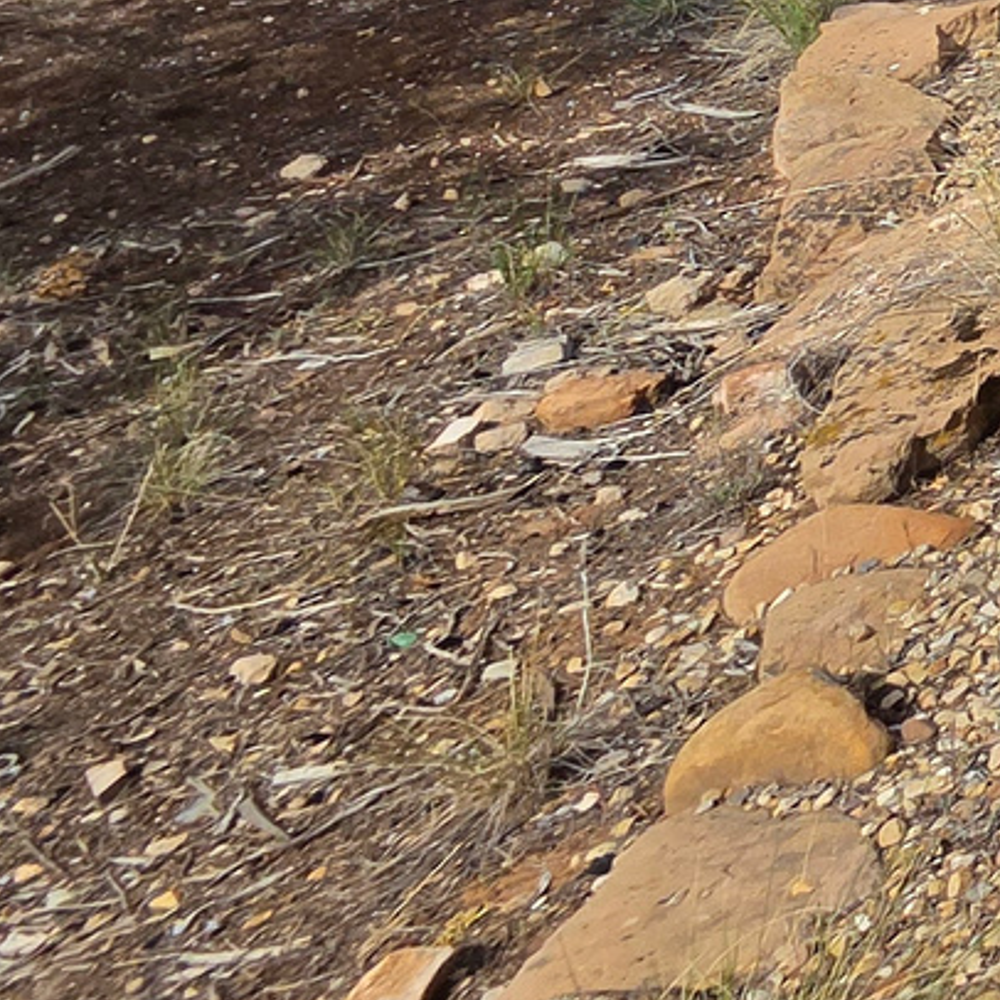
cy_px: -552
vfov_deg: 23.1
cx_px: 2498
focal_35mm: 58
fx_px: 1896
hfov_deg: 14.5
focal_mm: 2.2
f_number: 2.2
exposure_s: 1/1844
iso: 100
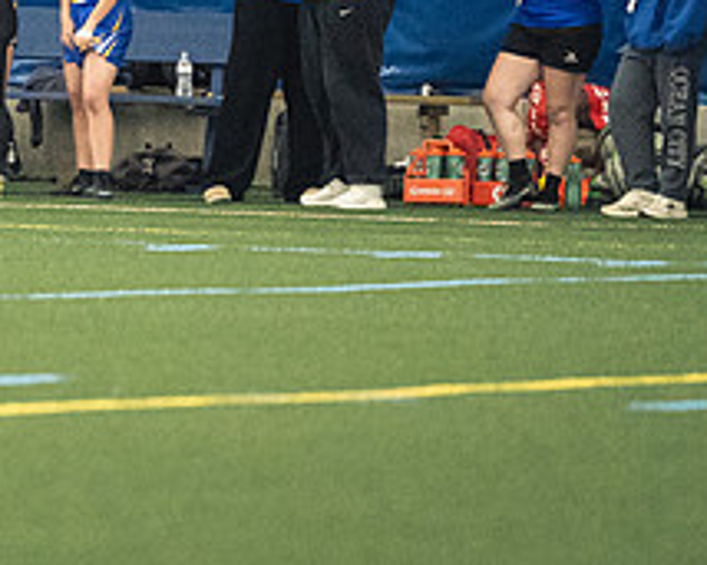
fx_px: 15958
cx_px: -152
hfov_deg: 2.5
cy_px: -36
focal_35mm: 763
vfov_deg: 2.0
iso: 12800
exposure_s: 1/400
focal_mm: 200
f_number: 2.8
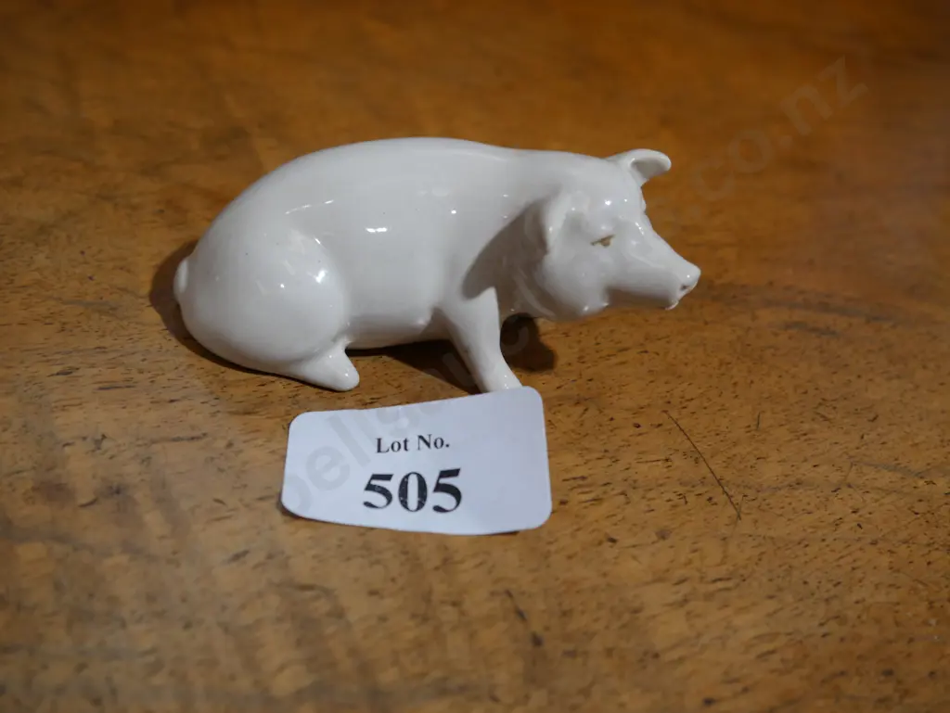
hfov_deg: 44.8
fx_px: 1153
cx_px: 475
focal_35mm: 42
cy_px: 356
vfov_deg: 34.4
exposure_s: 1/60
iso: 320
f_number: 4.6
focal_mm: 21
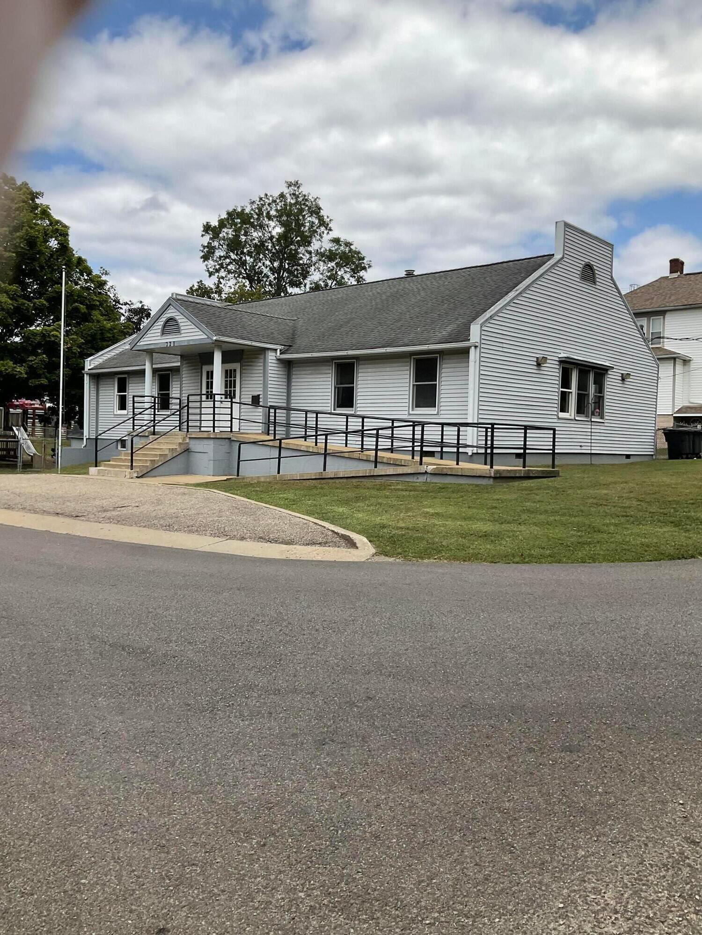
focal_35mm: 29
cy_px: 468
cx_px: 351
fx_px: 784
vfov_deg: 61.7
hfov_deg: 48.2
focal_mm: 3
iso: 16
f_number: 1.8
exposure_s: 1/1912
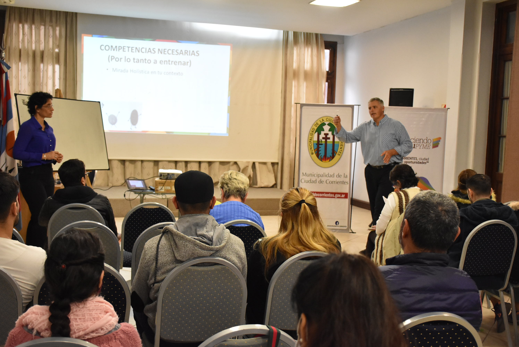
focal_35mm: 40
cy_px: 174
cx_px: 260
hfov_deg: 47.9
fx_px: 584
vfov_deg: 33.1
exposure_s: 1/80
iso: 2500
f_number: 4.5
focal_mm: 27
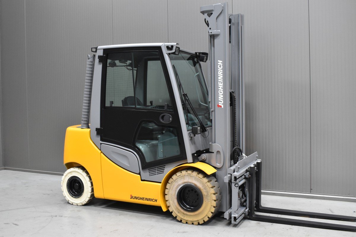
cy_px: 118
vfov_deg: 36.9
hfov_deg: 53.1
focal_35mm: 36
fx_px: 356
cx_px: 178
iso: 1600
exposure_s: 1/30
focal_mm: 24
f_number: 5.6
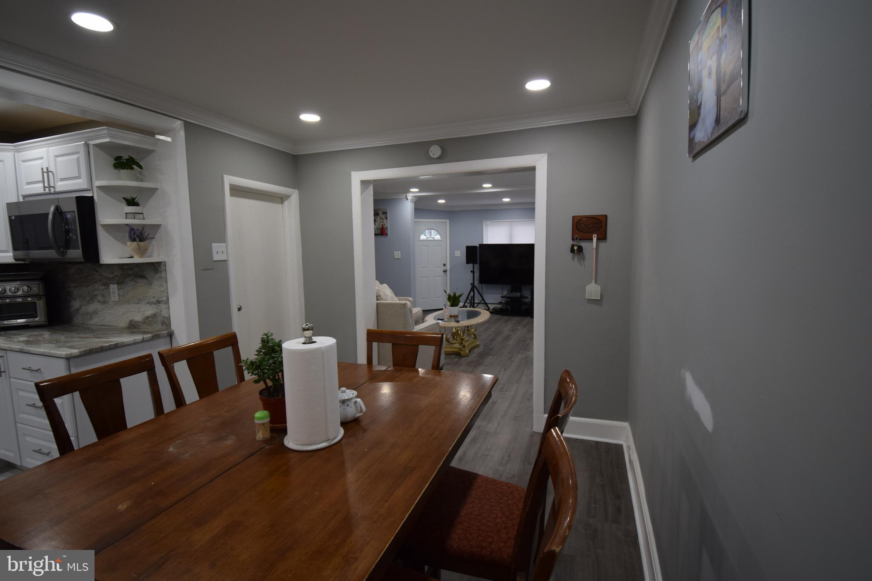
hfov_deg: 95.0
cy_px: 290
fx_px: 400
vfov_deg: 72.0
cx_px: 436
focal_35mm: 16
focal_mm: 11
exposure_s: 1/50
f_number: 4.8
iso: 400
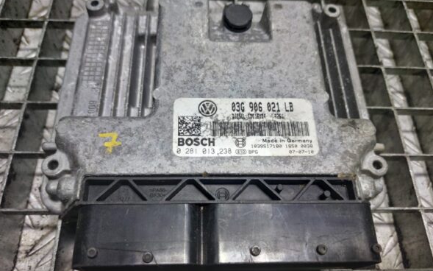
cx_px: 215
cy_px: 138
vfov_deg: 46.0
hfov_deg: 68.4
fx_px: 319
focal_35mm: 27
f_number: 1.8
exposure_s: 1/50
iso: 80
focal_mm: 5.23
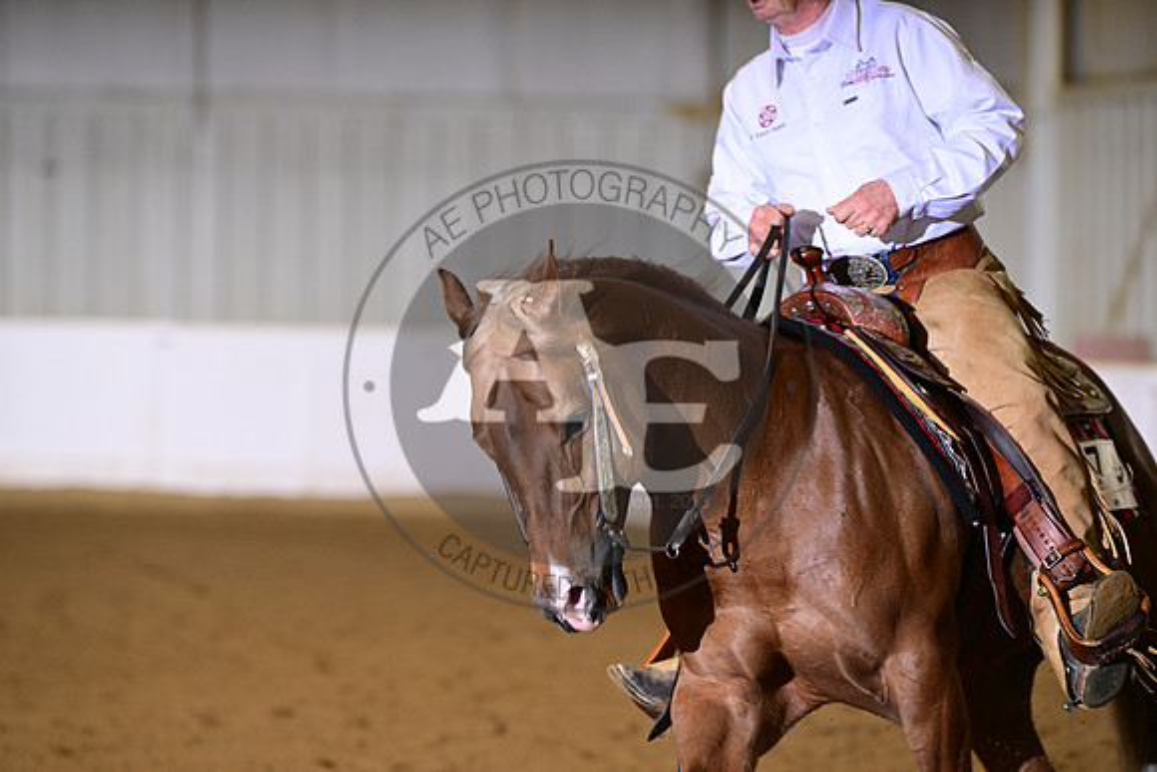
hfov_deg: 10.3
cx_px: 578
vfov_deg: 6.9
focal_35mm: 200
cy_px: 386
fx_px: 6429
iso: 2000
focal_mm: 200
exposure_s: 1/200
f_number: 4
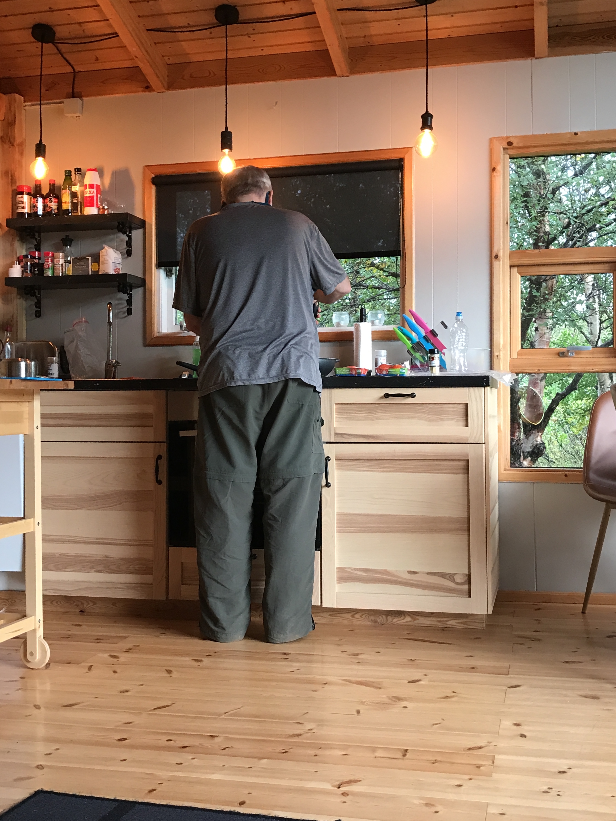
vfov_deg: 63.4
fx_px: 664
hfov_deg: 49.7
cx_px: 308
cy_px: 410
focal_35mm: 28
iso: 40
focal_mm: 3.99
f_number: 1.8
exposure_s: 1/25
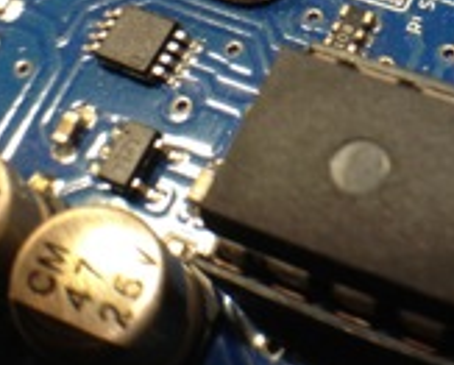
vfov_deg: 13.5
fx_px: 1494
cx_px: 538
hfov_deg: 16.6
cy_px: -70
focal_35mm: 111
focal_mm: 4.28
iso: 50
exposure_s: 1/20
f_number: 2.4
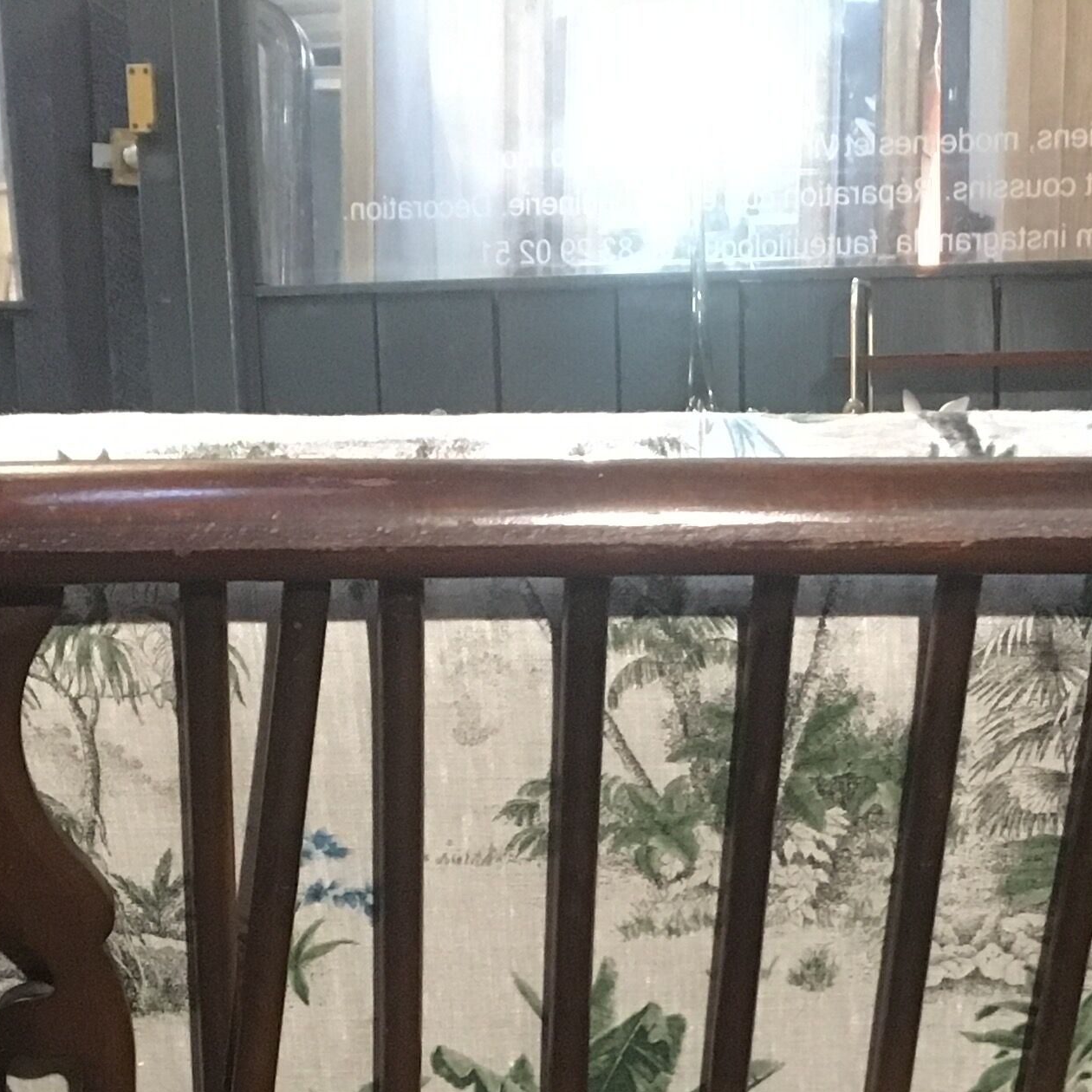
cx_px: 643
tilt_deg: -16.0
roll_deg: +1.1
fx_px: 2927
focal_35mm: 82
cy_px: 1310
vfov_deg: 19.9
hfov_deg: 21.1
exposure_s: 1/17
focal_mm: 4.15
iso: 320
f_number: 2.2
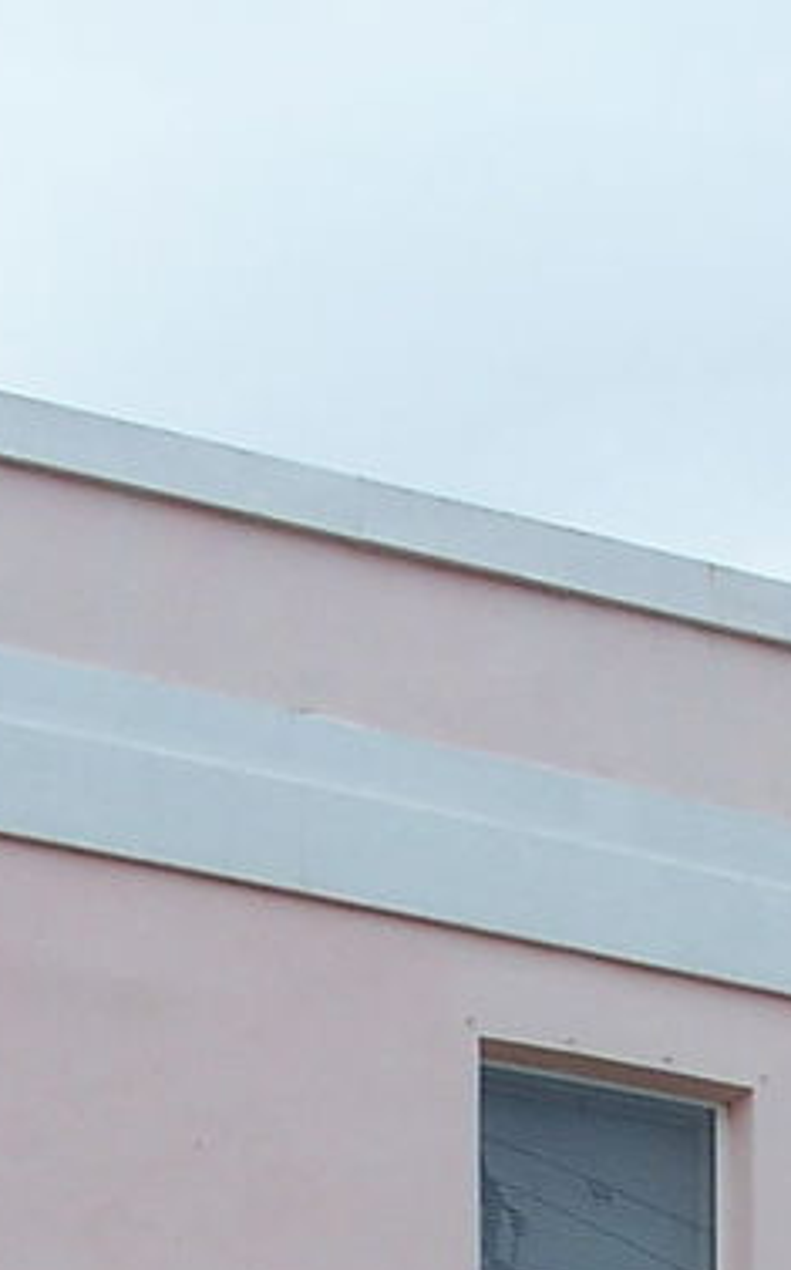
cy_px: 2072
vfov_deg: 10.1
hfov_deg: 6.5
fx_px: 6912
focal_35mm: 200
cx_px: 973
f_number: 4
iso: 64
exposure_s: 1/400
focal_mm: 7.8
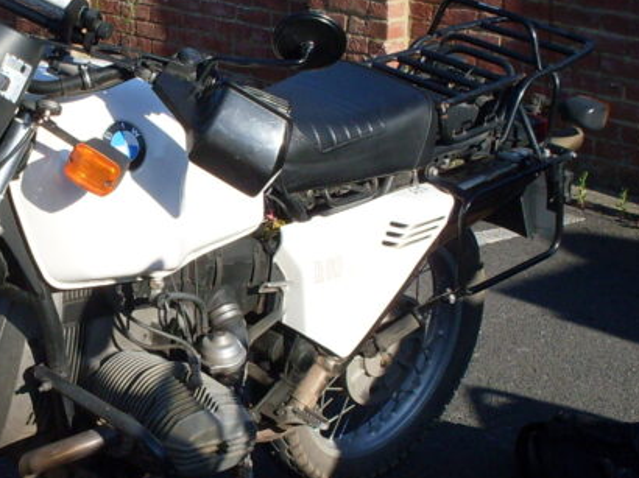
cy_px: 327
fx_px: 1753
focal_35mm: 95
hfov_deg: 20.4
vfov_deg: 15.5
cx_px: 125
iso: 80
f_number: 8.4
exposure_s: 1/180
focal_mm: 6.3
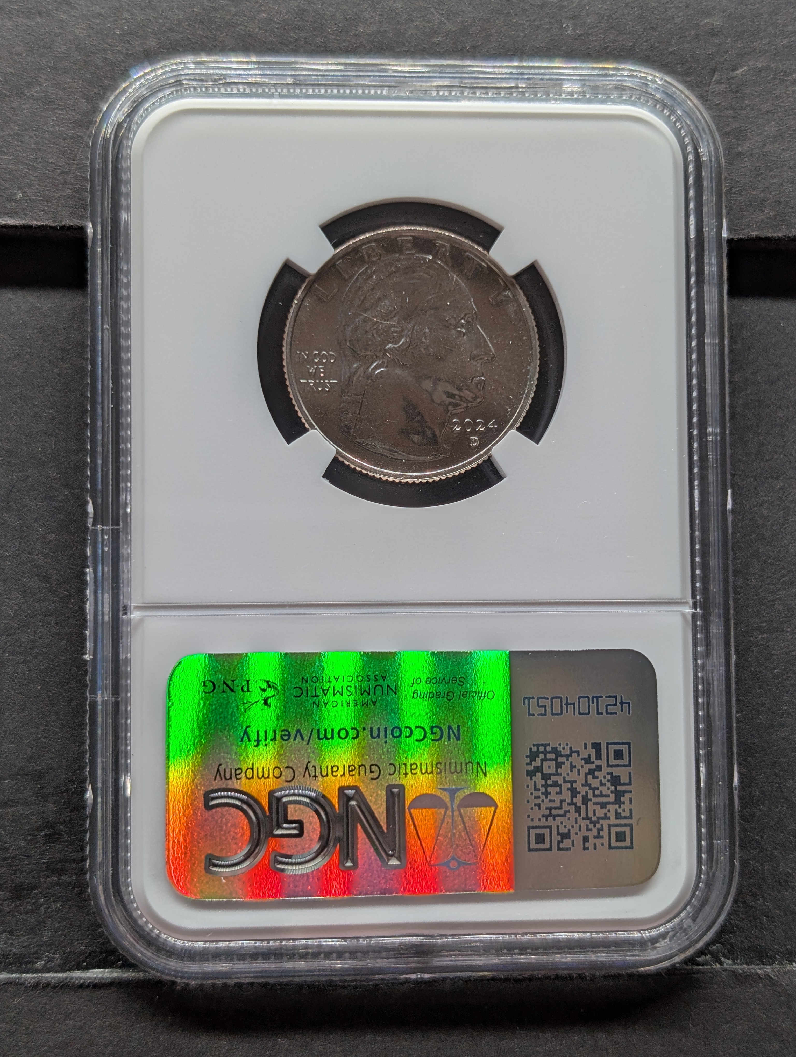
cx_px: 398
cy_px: 528
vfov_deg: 38.9
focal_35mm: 49
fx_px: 1499
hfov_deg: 29.7
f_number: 1.68
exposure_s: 1/57.1
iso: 19
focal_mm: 6.9
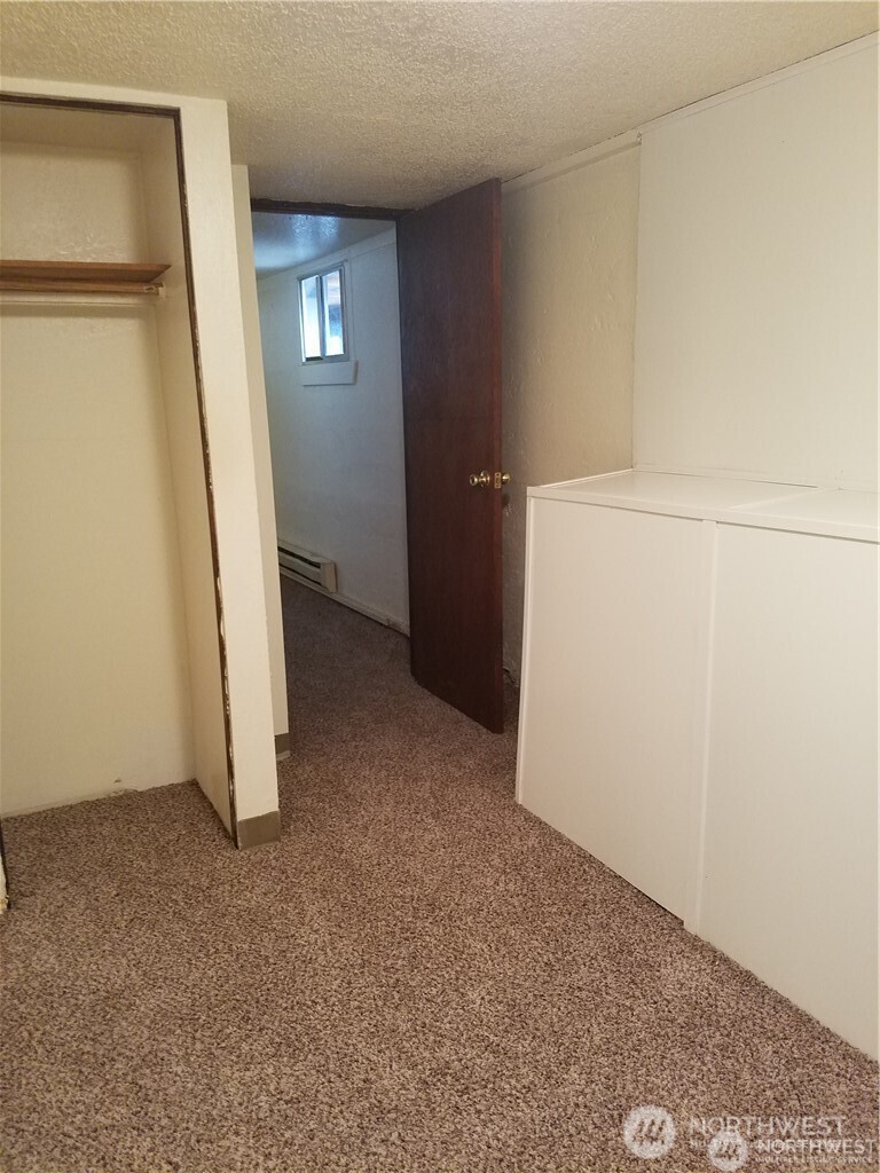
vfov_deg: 67.3
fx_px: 881
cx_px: 440
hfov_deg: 53.1
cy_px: 586
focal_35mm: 26
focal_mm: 4.2
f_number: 1.7
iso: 200
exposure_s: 1/17
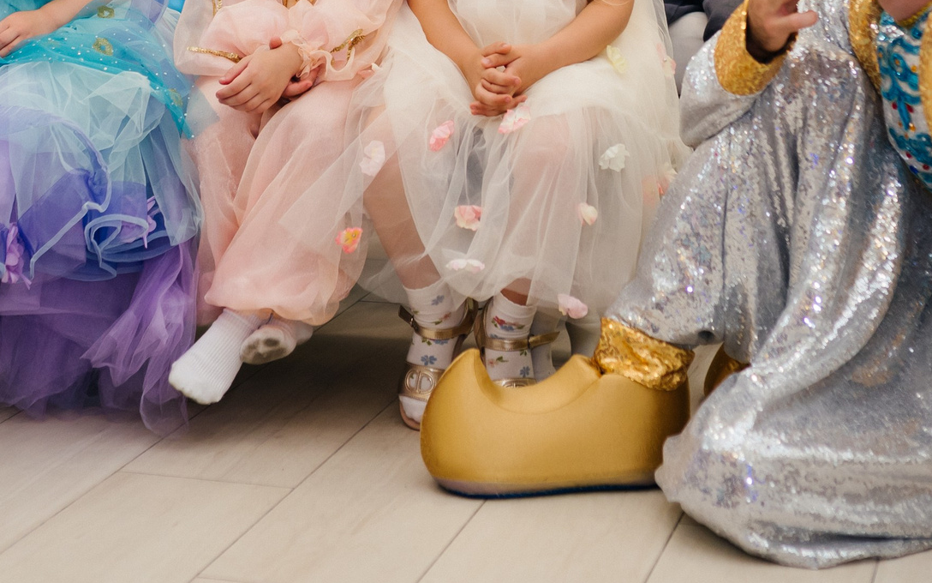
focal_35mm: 88
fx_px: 2235
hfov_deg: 23.6
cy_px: -149
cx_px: 488
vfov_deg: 14.3
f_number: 2
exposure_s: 1/100
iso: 500
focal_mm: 35
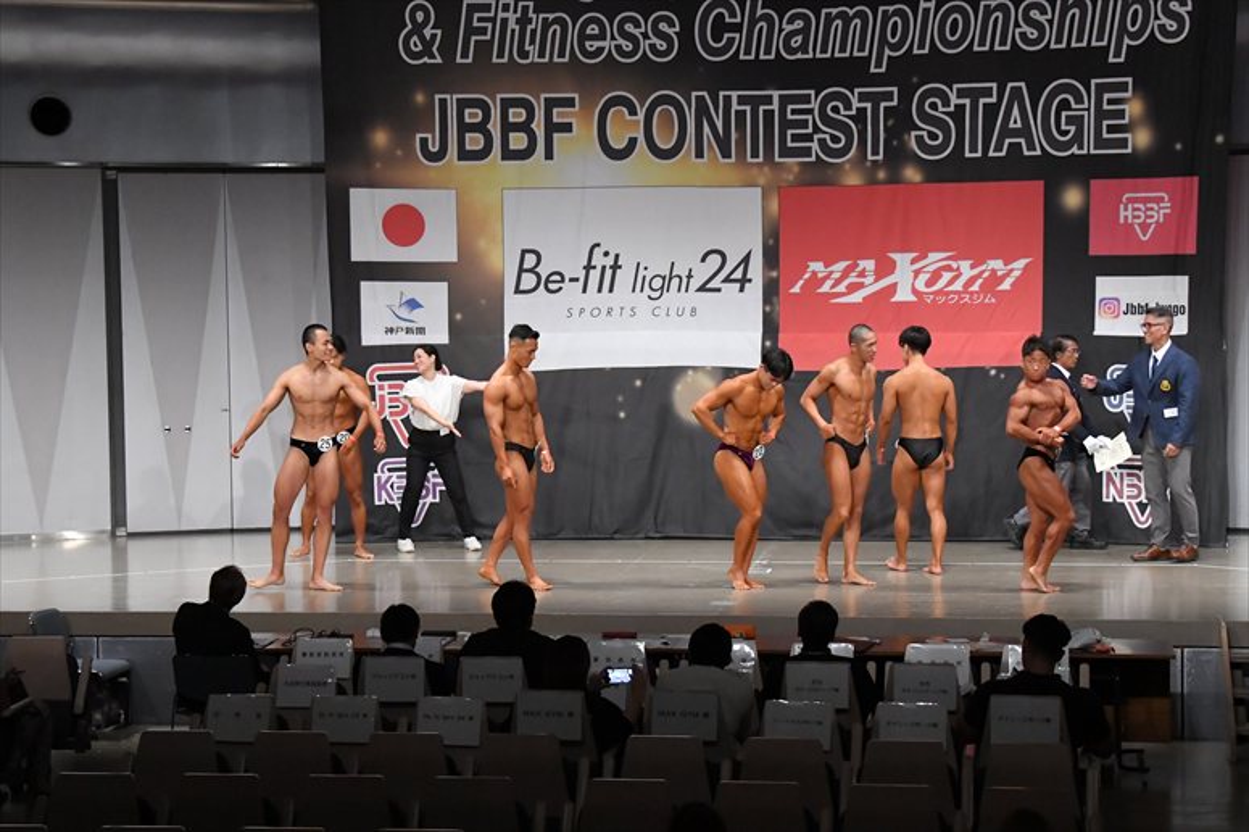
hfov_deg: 28.1
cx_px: 624
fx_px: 2497
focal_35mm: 72
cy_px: 416
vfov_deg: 18.9
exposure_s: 1/400
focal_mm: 48
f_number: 5.6
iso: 6400
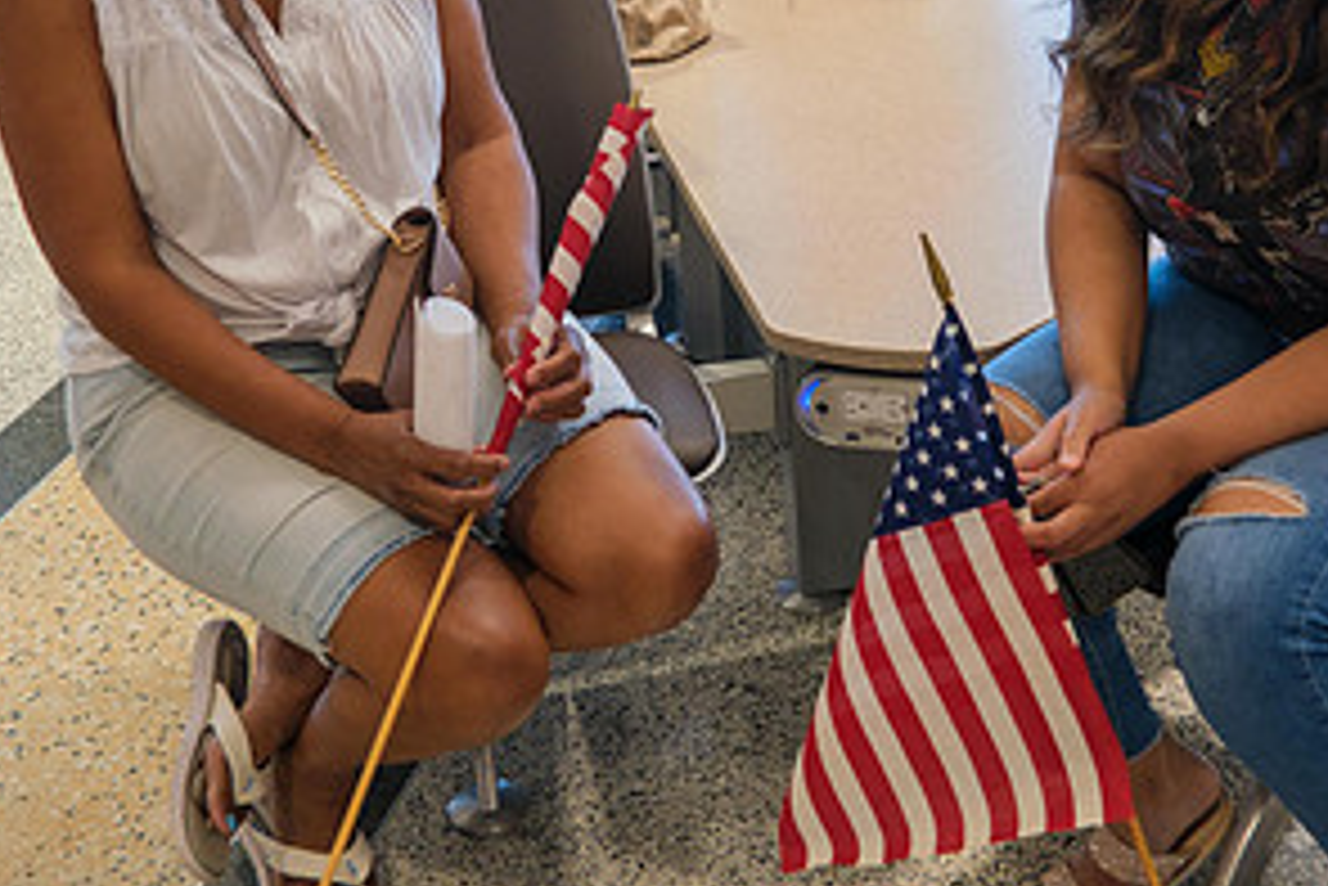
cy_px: 182
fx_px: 2030
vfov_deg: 24.3
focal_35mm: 55
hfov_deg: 36.1
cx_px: 770
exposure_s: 1/40
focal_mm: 18.4
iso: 640
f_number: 4
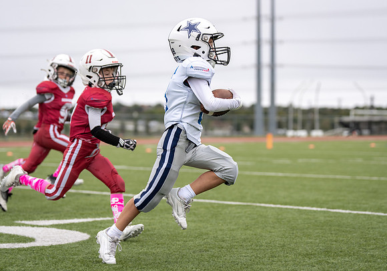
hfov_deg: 18.1
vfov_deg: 12.7
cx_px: 206
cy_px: 134
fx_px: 1218
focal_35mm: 111
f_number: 2.8
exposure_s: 1/1250
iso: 200
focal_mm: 92
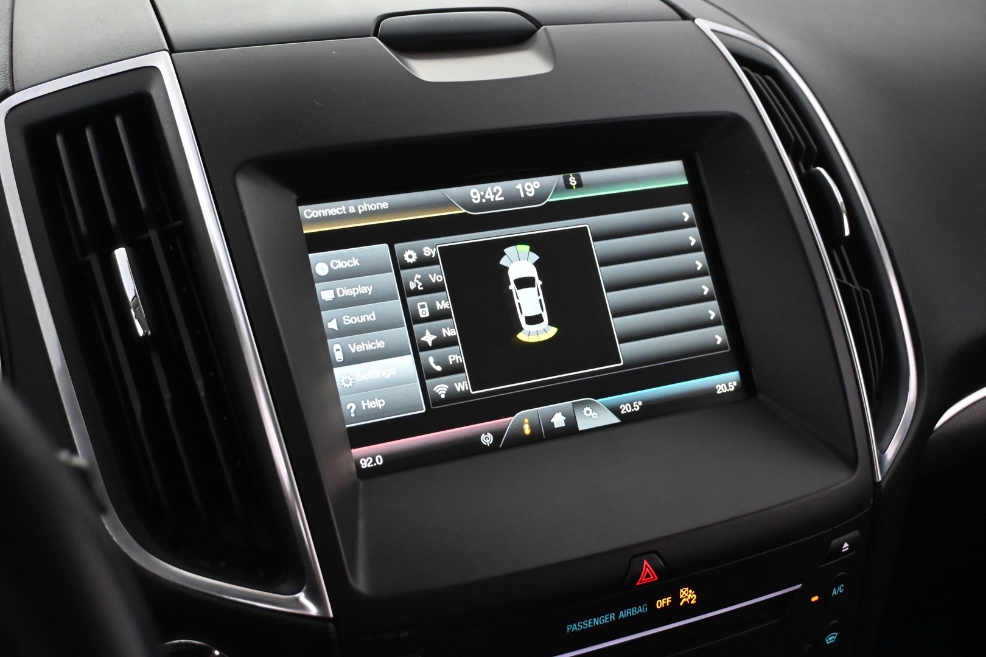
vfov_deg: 29.4
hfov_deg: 43.0
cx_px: 493
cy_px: 328
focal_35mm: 46
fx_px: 1253
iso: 4000
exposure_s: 1/60
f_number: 4.8
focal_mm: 30.5
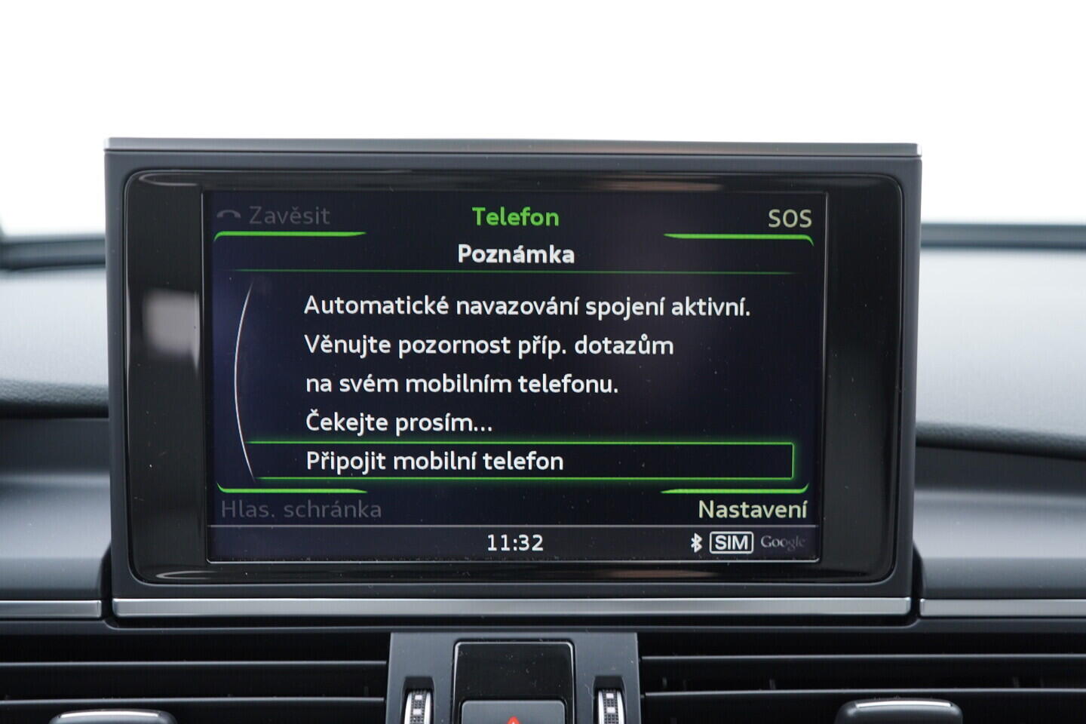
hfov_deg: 53.1
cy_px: 362
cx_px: 543
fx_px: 1086
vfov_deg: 36.9
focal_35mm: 36
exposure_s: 1/40
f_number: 2.8
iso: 250
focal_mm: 24
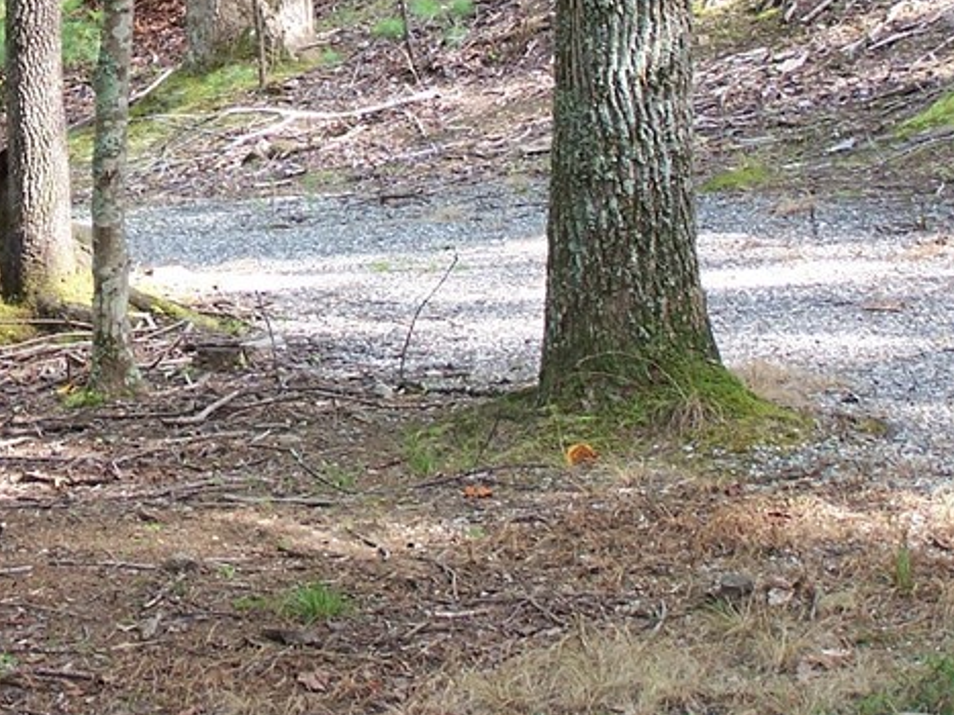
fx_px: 4050
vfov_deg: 10.0
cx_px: 102
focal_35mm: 147
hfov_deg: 13.3
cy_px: -39
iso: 80
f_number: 3.2
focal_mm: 11.1
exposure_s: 1/45
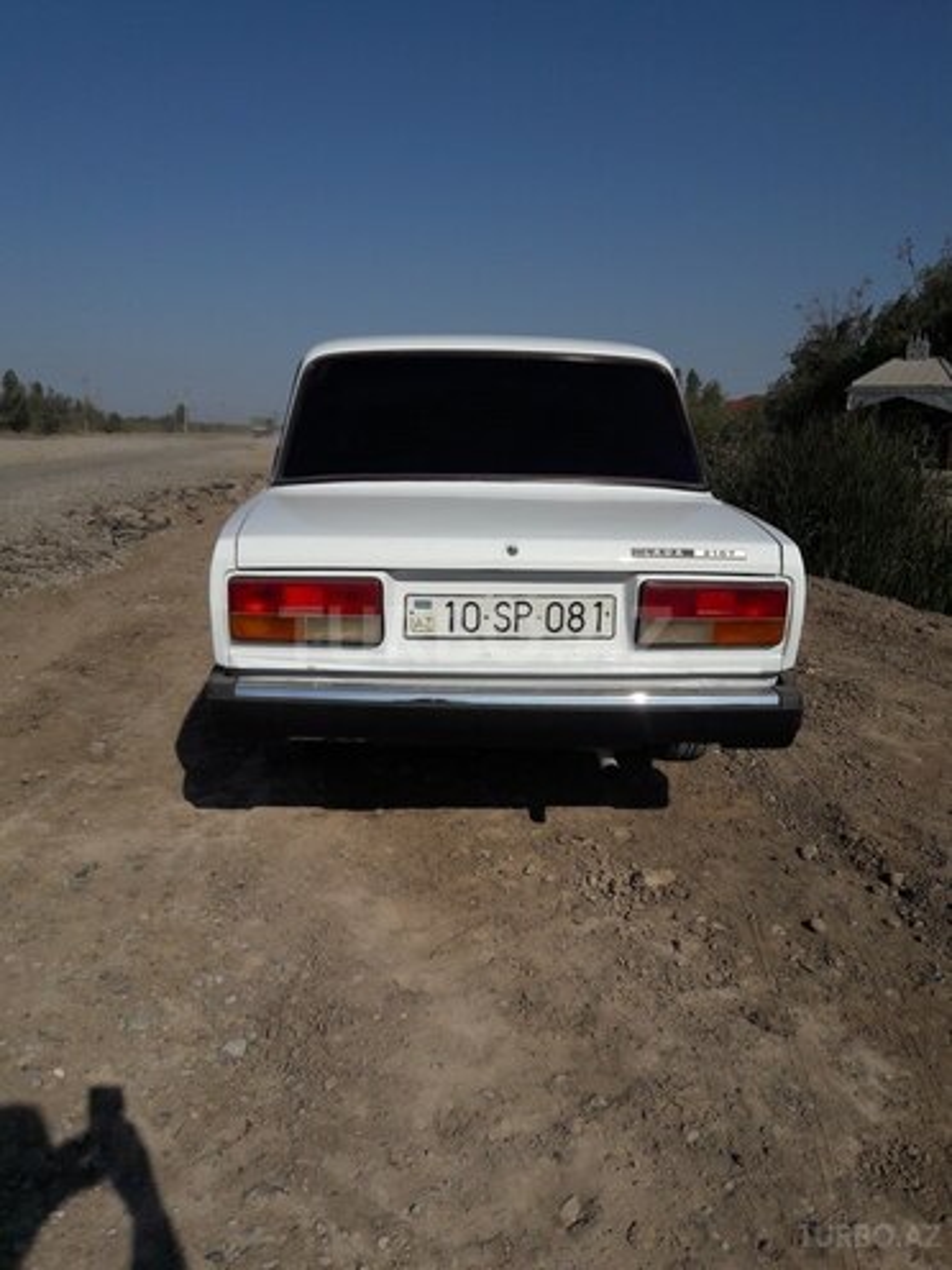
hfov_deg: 49.7
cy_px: 635
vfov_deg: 63.4
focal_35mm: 28
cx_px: 476
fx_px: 1027
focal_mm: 3.7
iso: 40
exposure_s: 1/5051
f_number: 1.9
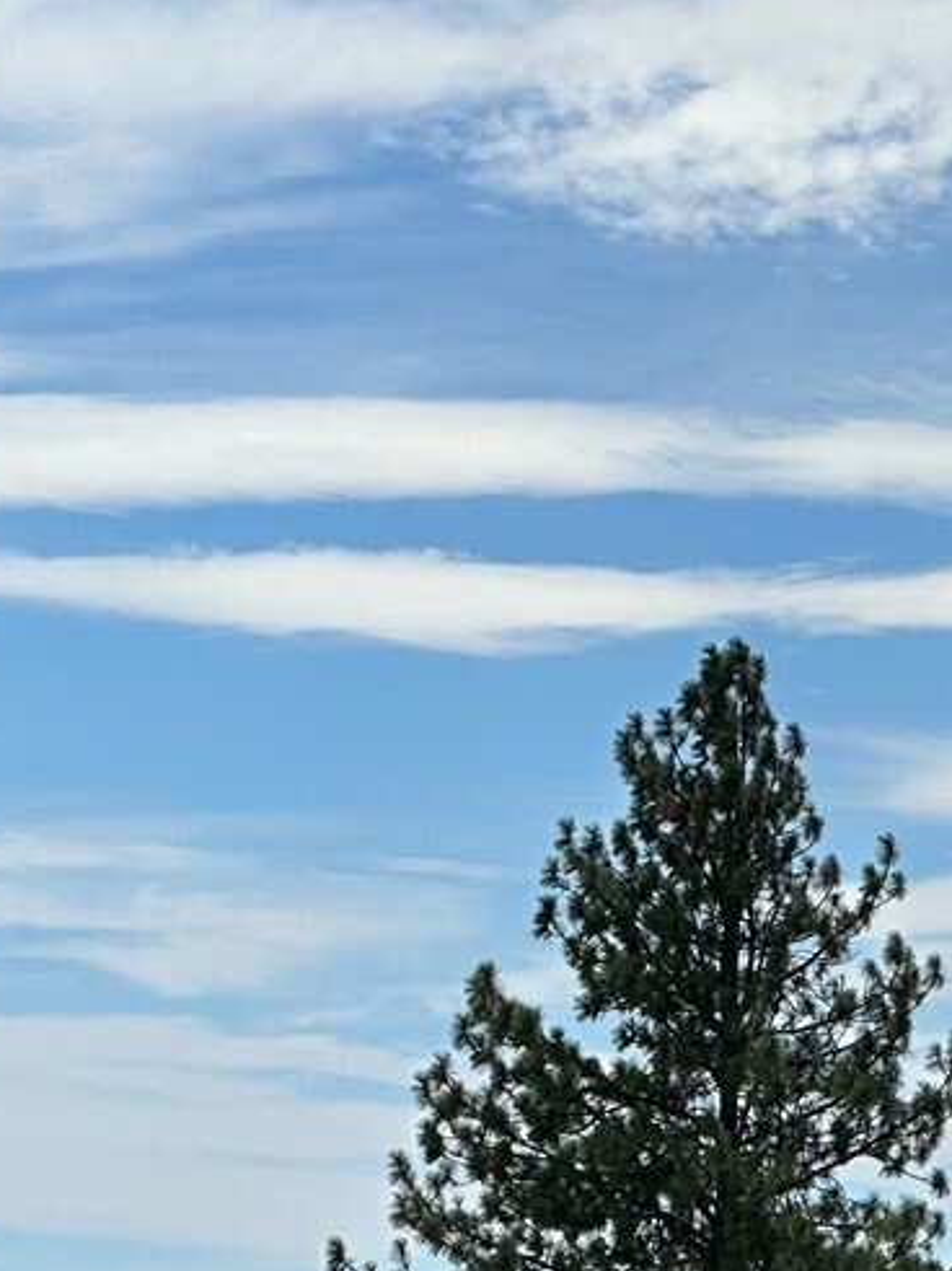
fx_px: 9208
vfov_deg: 7.8
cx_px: -285
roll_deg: -2.6
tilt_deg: +1.3
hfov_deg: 5.9
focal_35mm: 251
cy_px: 1323
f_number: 2.8
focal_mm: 9
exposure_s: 1/1449
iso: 32
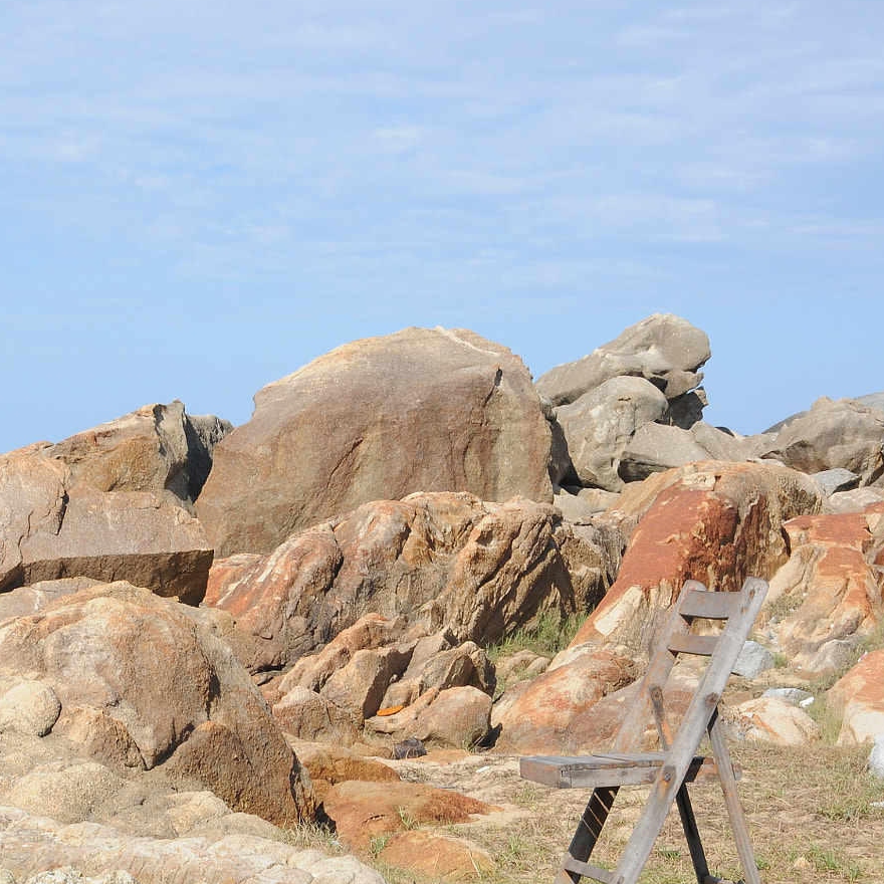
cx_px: 167
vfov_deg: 19.7
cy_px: 519
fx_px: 2543
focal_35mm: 88
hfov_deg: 19.5
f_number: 16
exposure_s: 1/125
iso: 250
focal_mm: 38
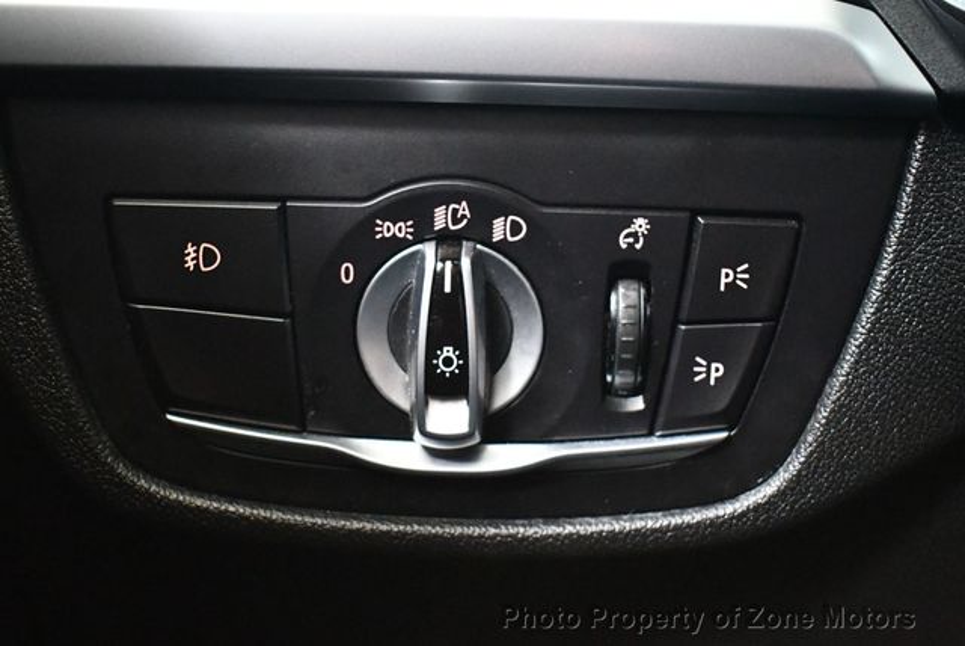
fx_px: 1234
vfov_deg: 29.3
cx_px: 482
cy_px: 323
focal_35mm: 46
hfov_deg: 42.7
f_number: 3.8
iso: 10000
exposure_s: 1/60
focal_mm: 23
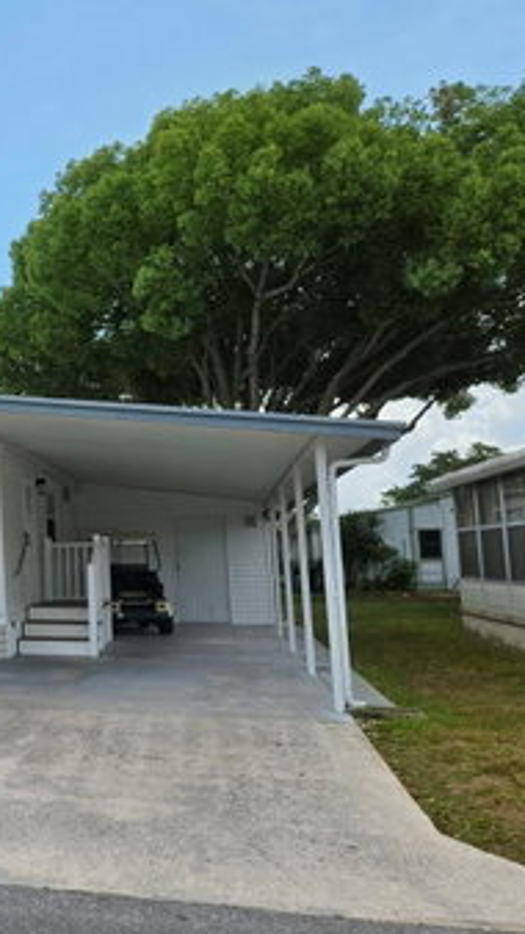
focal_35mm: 38
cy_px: 464
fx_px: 941
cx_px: -80
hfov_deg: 27.9
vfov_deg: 52.8
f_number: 1.8
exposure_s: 1/1765
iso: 25
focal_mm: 5.4
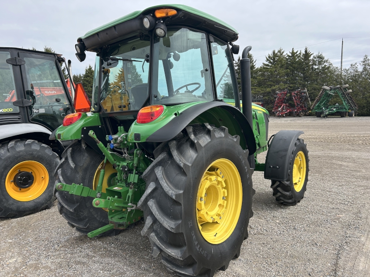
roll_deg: +0.9
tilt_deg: -6.2
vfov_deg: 53.1
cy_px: 138
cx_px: 185
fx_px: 278
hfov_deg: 67.3
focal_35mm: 26
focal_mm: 5.7
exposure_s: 1/2632
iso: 50
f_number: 1.5
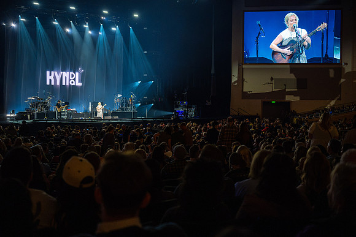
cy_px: 108
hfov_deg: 45.6
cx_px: 173
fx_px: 423
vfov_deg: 31.3
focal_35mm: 43
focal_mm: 39
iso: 1250
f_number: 2.8
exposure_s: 1/125
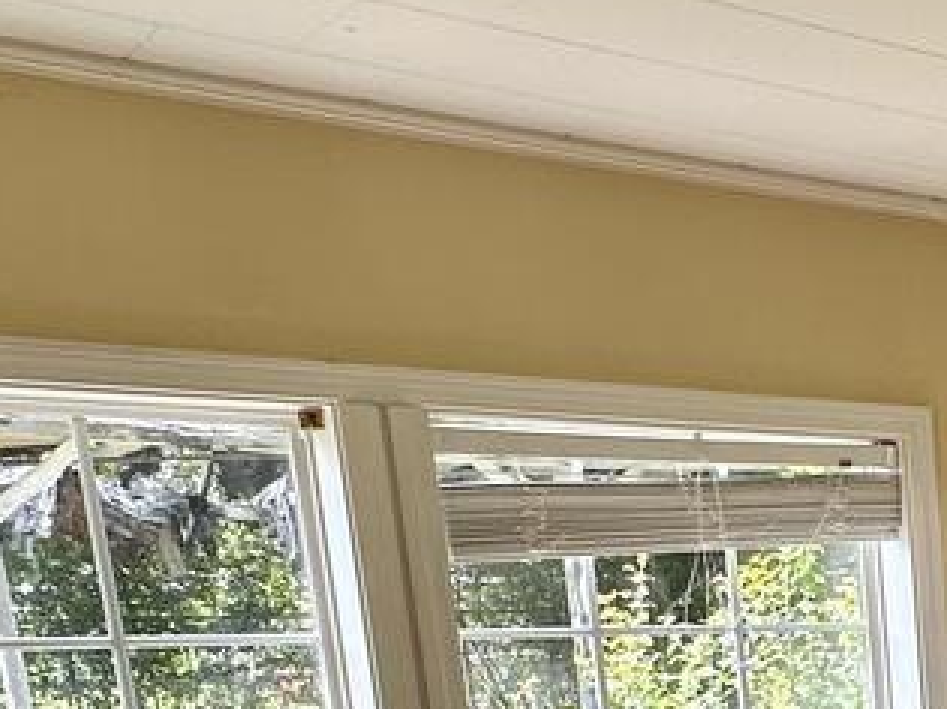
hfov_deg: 23.8
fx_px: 1750
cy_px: 1006
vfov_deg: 20.3
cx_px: 1431
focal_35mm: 64
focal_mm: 2.22
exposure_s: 1/101
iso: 40
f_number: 2.2
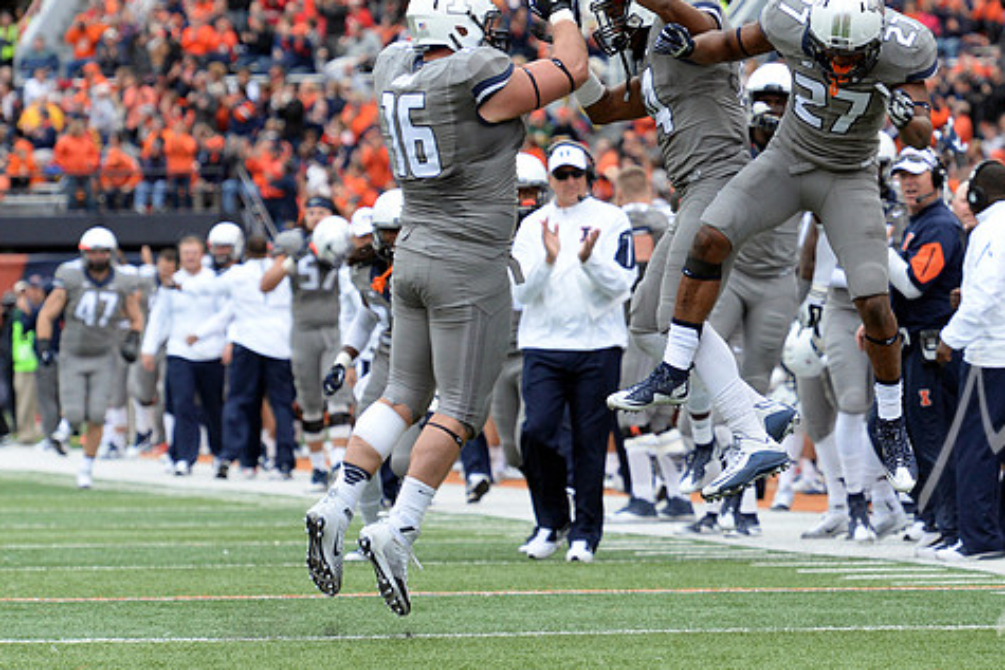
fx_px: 6813
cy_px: 265
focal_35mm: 244
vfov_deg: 5.6
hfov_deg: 8.4
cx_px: 599
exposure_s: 1/1250
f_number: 6.3
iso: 1600
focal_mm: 200
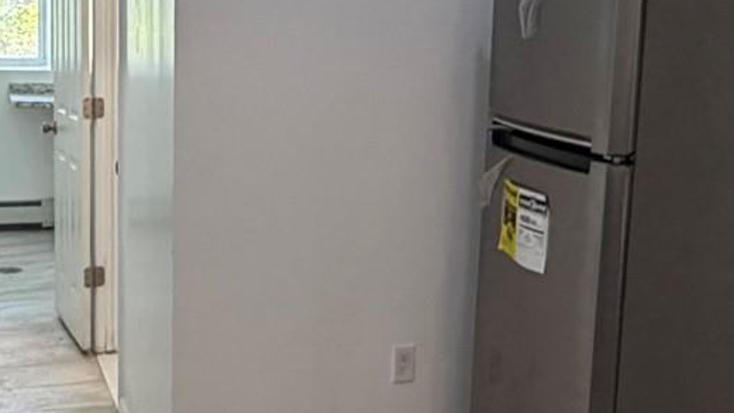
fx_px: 1168
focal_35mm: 60
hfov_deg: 34.9
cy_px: 183
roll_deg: -1.6
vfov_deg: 20.0
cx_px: 368
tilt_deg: -7.9
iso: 200
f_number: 2.2
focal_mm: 2.22
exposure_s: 1/60
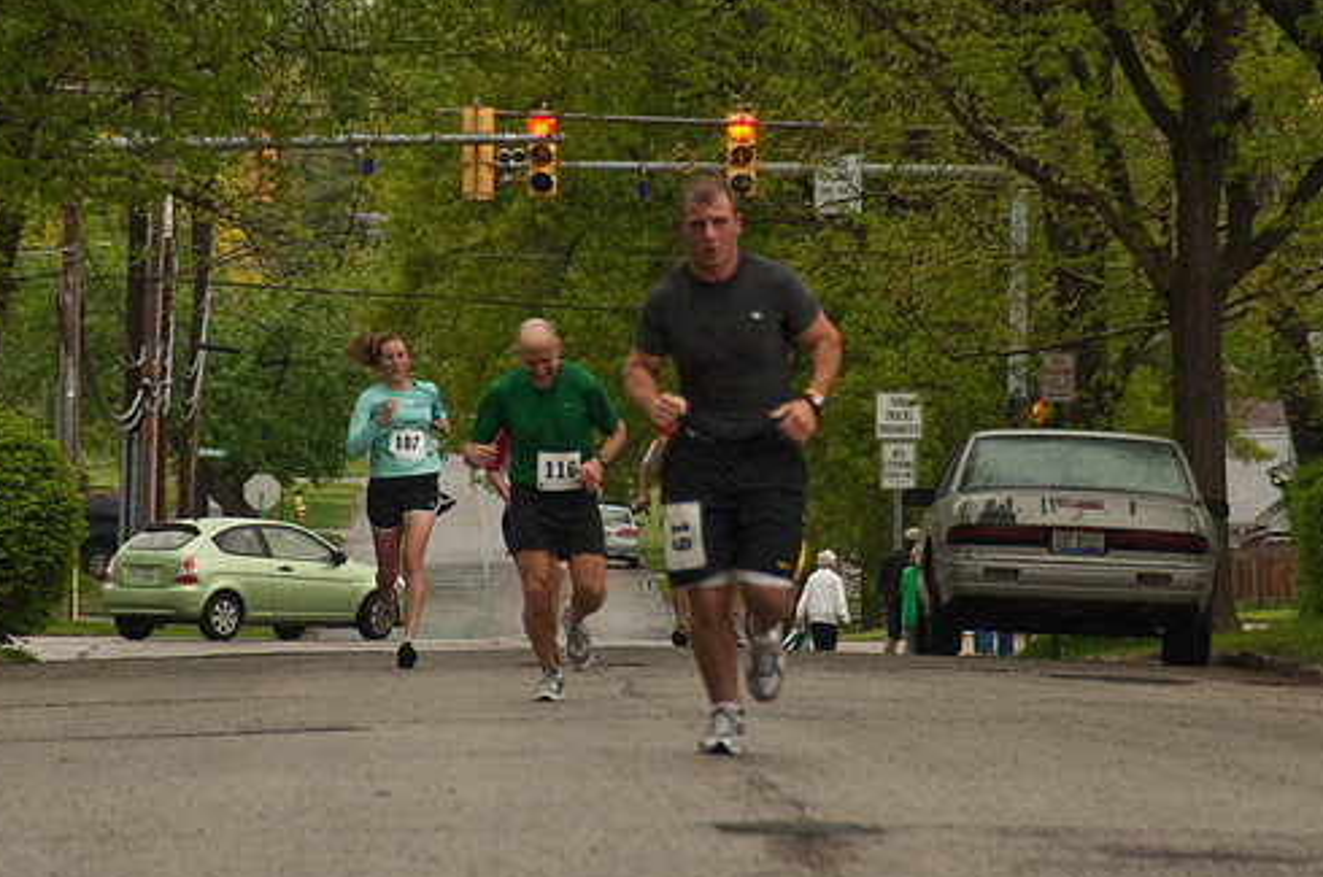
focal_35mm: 355
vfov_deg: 3.9
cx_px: 656
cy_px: 484
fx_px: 13025
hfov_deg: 5.8
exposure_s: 1/250
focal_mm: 200
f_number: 6.3
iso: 800
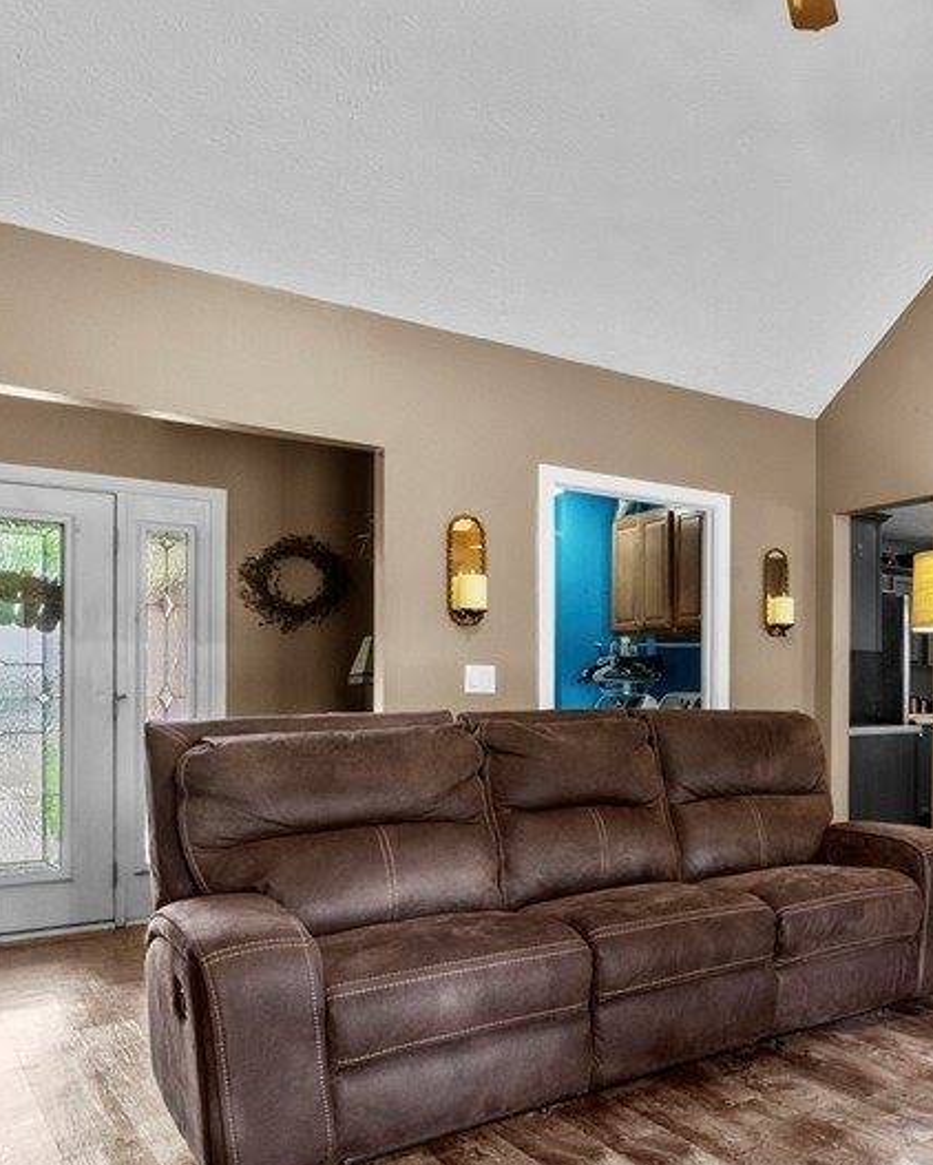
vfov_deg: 59.9
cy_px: 707
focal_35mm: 29
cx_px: 1019
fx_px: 1000
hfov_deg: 40.6
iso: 400
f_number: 11
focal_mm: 10
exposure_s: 1
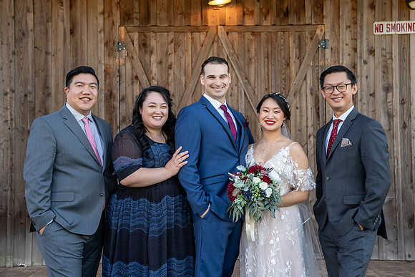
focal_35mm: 59
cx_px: 219
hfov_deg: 33.9
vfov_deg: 23.0
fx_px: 682
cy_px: 131
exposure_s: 1/200
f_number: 4
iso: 400
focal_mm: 56
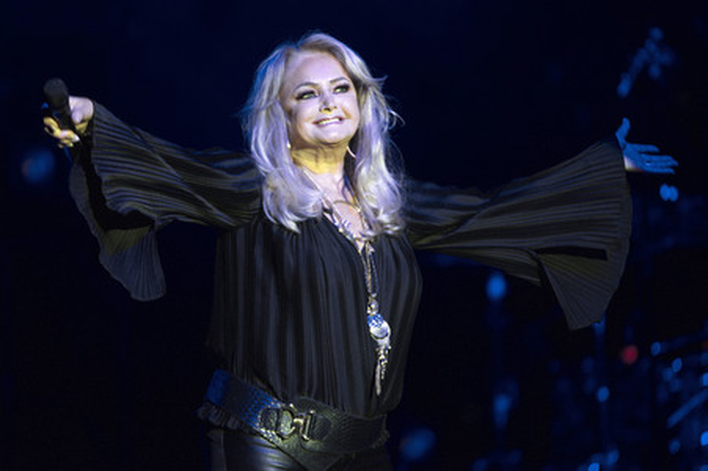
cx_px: 354
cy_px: 236
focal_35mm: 300
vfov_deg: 4.6
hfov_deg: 6.9
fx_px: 5896
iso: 1600
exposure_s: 1/160
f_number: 2.8
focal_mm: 300
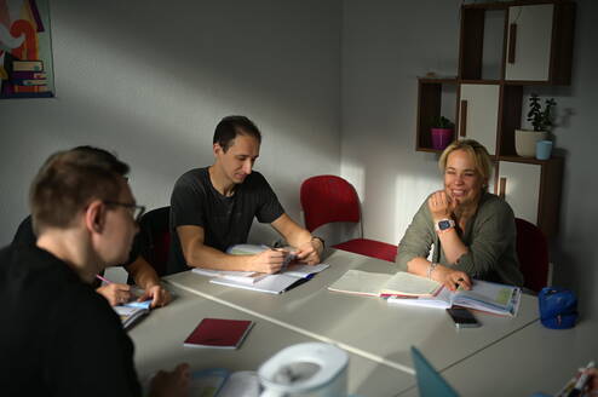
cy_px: 198
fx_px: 664
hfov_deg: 48.5
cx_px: 299
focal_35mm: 40
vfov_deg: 33.3
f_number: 2
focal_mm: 40
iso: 125
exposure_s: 1/250
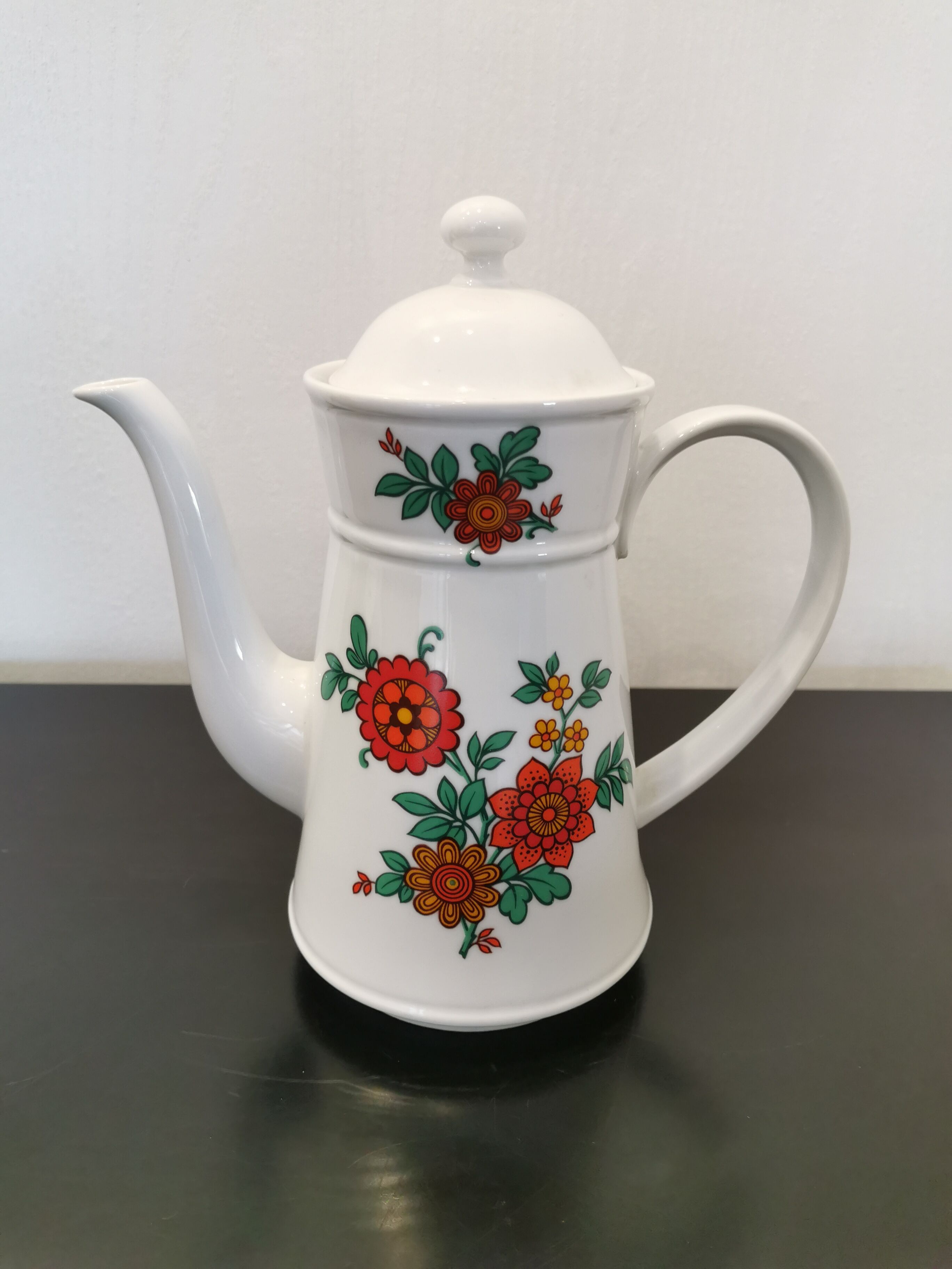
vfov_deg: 65.3
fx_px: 990
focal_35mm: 27
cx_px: 476
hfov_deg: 51.4
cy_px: 634
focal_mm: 5.58
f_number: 1.8
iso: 160
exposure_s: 1/50
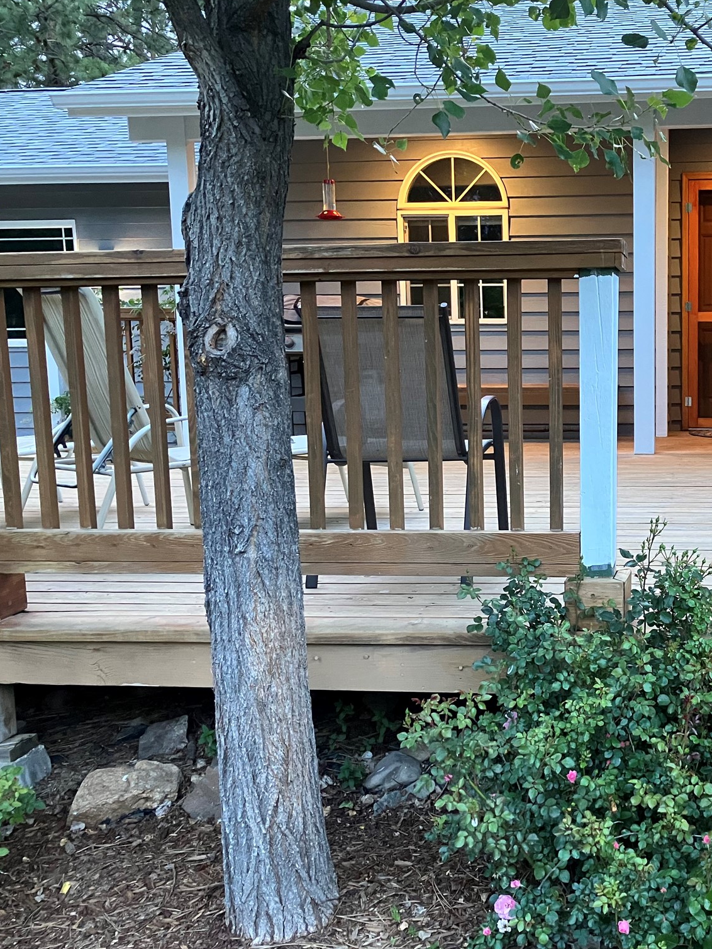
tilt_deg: -7.0
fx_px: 1042
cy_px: 474
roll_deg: +1.1
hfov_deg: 35.5
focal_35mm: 38
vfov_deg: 49.0
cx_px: 640
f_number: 1.8
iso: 320
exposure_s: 1/52
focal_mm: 3.99
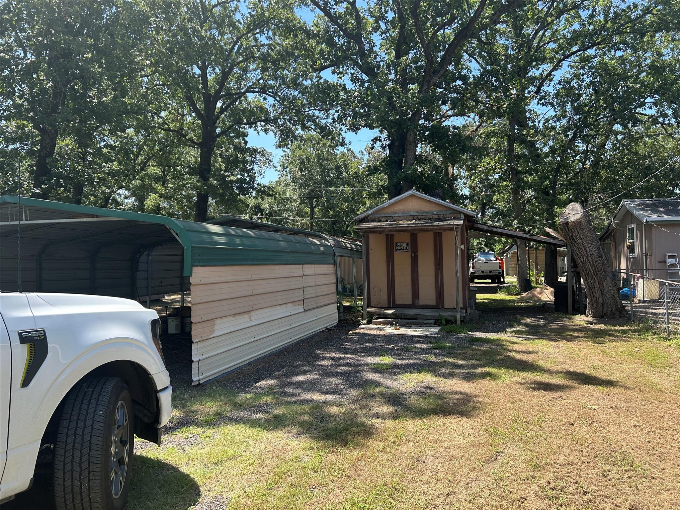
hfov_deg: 67.3
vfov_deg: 53.1
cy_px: 255
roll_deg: +0.5
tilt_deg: +0.9
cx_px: 340
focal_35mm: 26
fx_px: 511
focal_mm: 5.7
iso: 50
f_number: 1.5
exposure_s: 1/1311
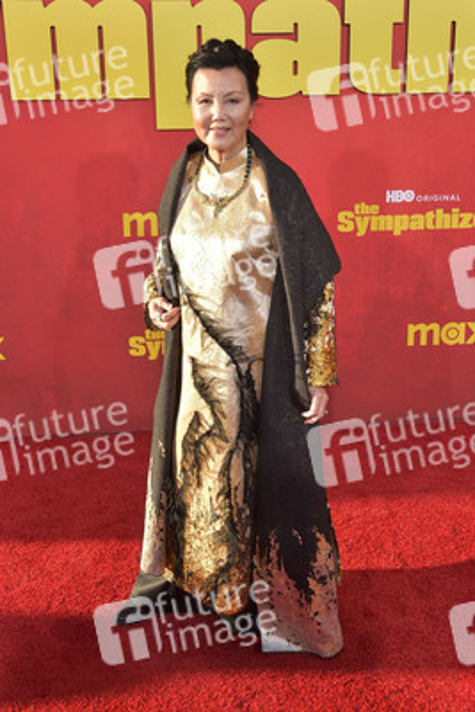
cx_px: 238
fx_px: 830
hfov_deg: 31.9
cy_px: 356
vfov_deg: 46.4
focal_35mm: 42
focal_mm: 42
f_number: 6.3
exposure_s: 1/1250
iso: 1250
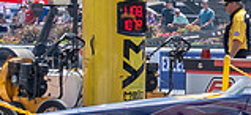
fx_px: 1762
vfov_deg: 3.7
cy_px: 50
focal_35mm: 276
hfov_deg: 8.0
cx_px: 374
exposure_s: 1/320
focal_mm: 19
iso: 100
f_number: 5.6
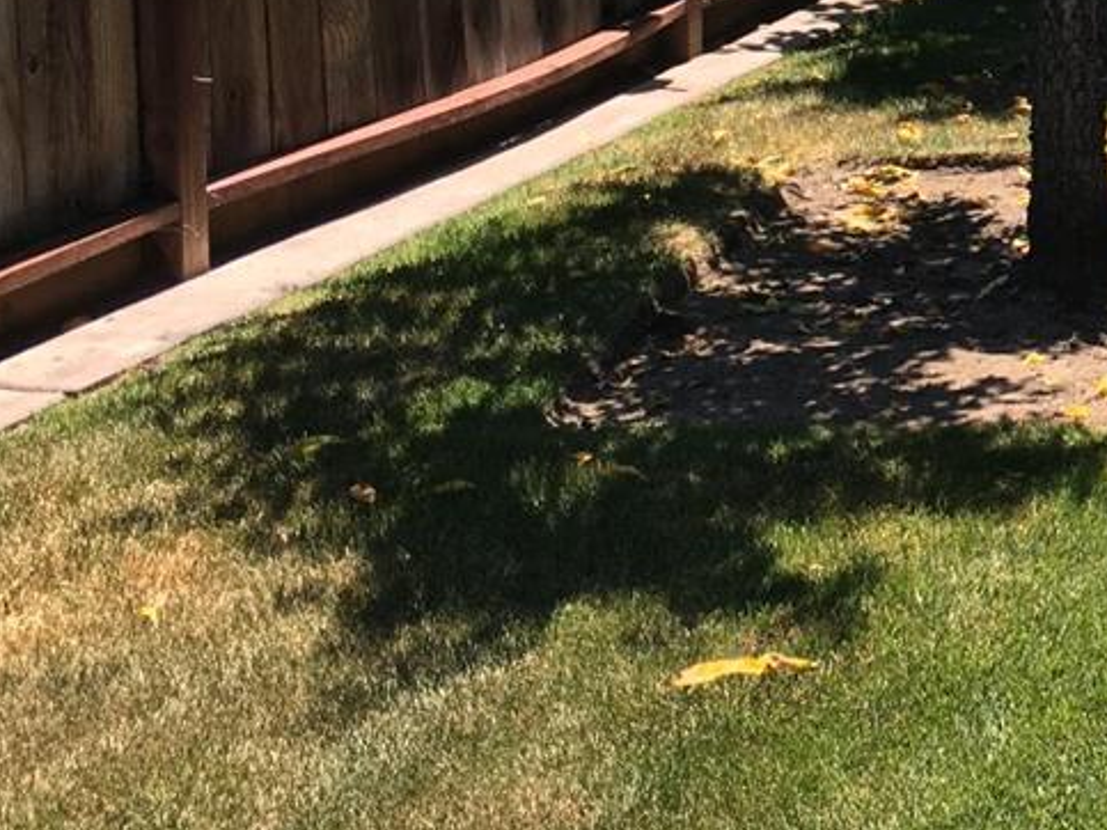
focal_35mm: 90
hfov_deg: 19.8
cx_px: 1490
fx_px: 2877
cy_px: -174
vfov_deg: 15.8
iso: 25
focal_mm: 4.15
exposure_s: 1/635
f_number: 2.2
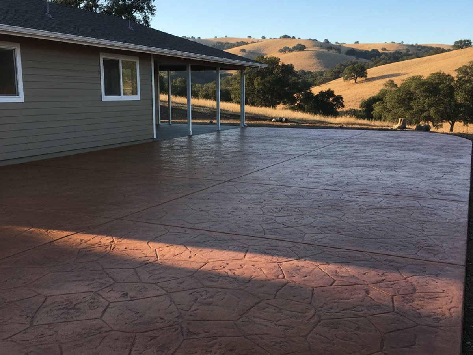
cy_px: 178
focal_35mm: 24
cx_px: 236
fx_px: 328
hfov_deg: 71.6
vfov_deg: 56.8
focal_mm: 6.8
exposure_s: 1/1803
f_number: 1.68
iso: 584
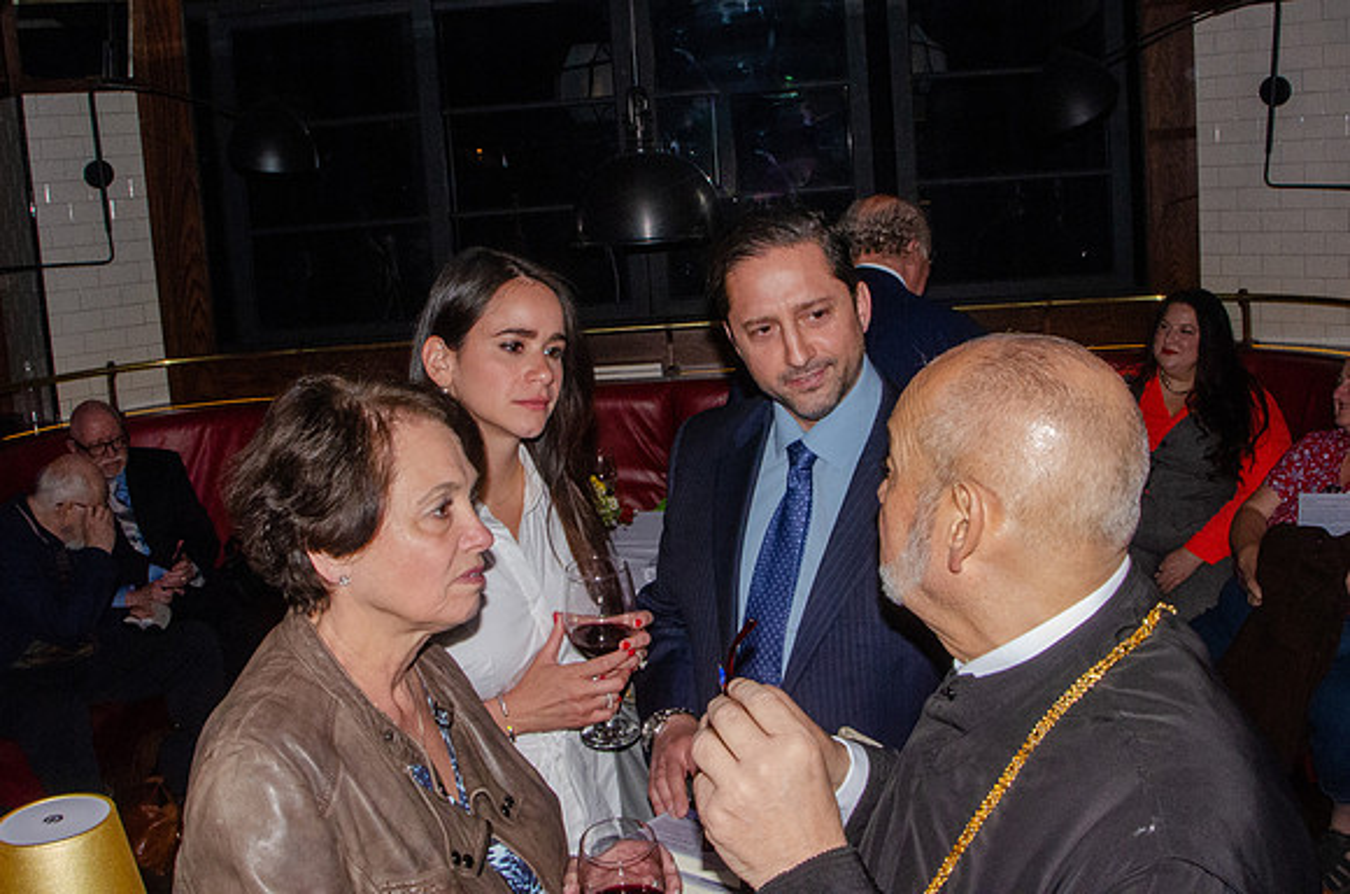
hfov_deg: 52.9
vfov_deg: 36.1
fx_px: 1356
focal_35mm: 36
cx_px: 675
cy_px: 294
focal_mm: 18
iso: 2500
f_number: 22
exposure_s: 1/250
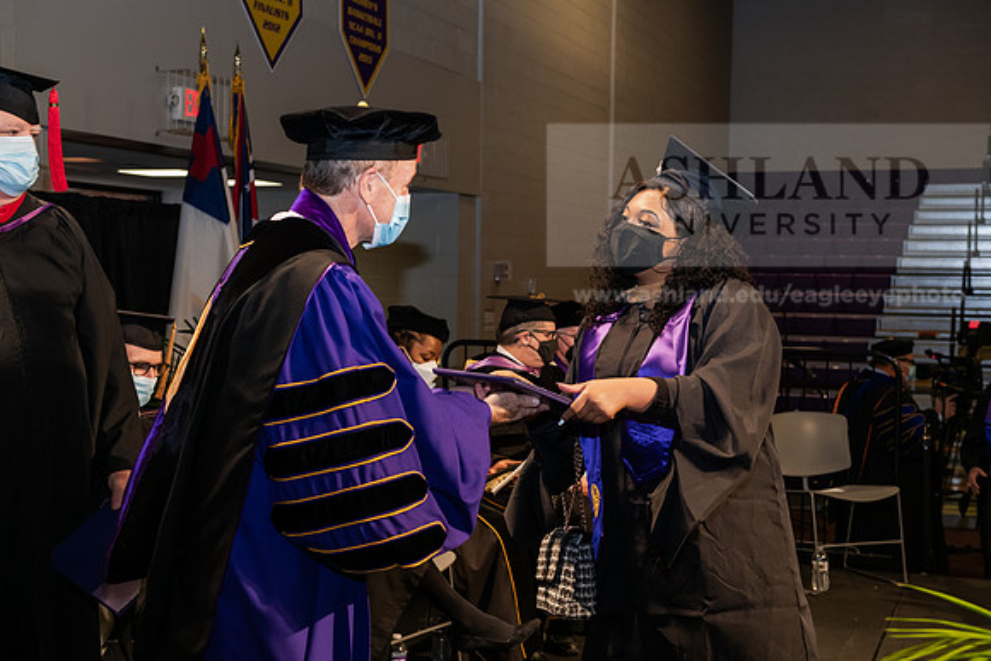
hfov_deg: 35.6
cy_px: 330
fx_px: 1542
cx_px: 496
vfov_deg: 24.2
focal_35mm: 56
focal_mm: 56
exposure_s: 1/200
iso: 1600
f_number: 6.3
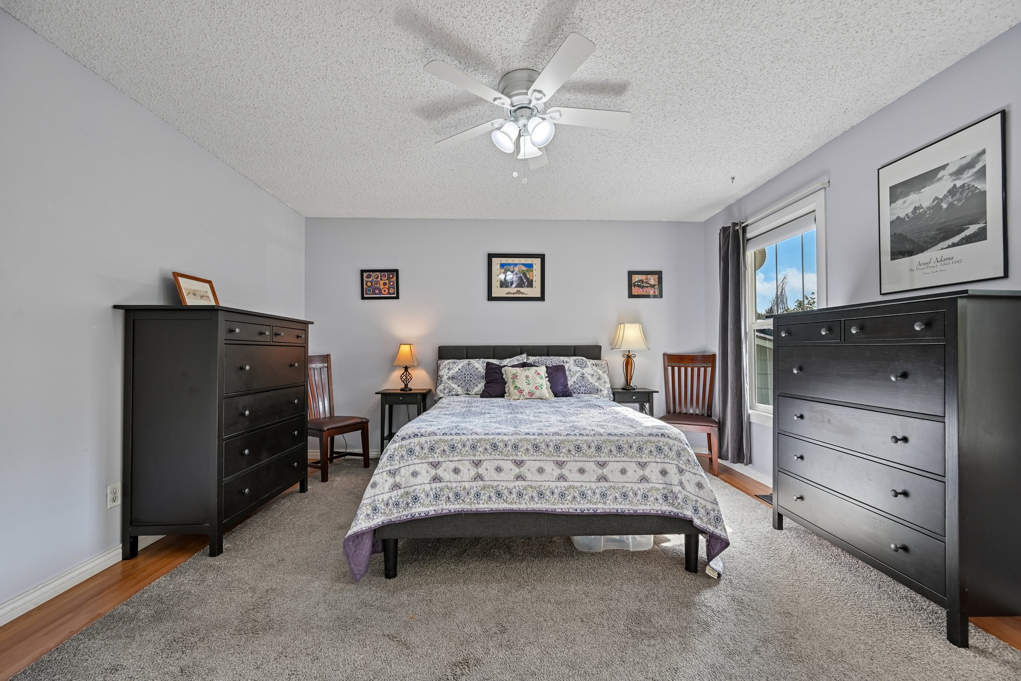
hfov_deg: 104.3
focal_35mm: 14
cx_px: 510
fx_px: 397
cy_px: 340
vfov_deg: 81.2
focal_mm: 14
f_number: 8
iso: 72
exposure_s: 1/15
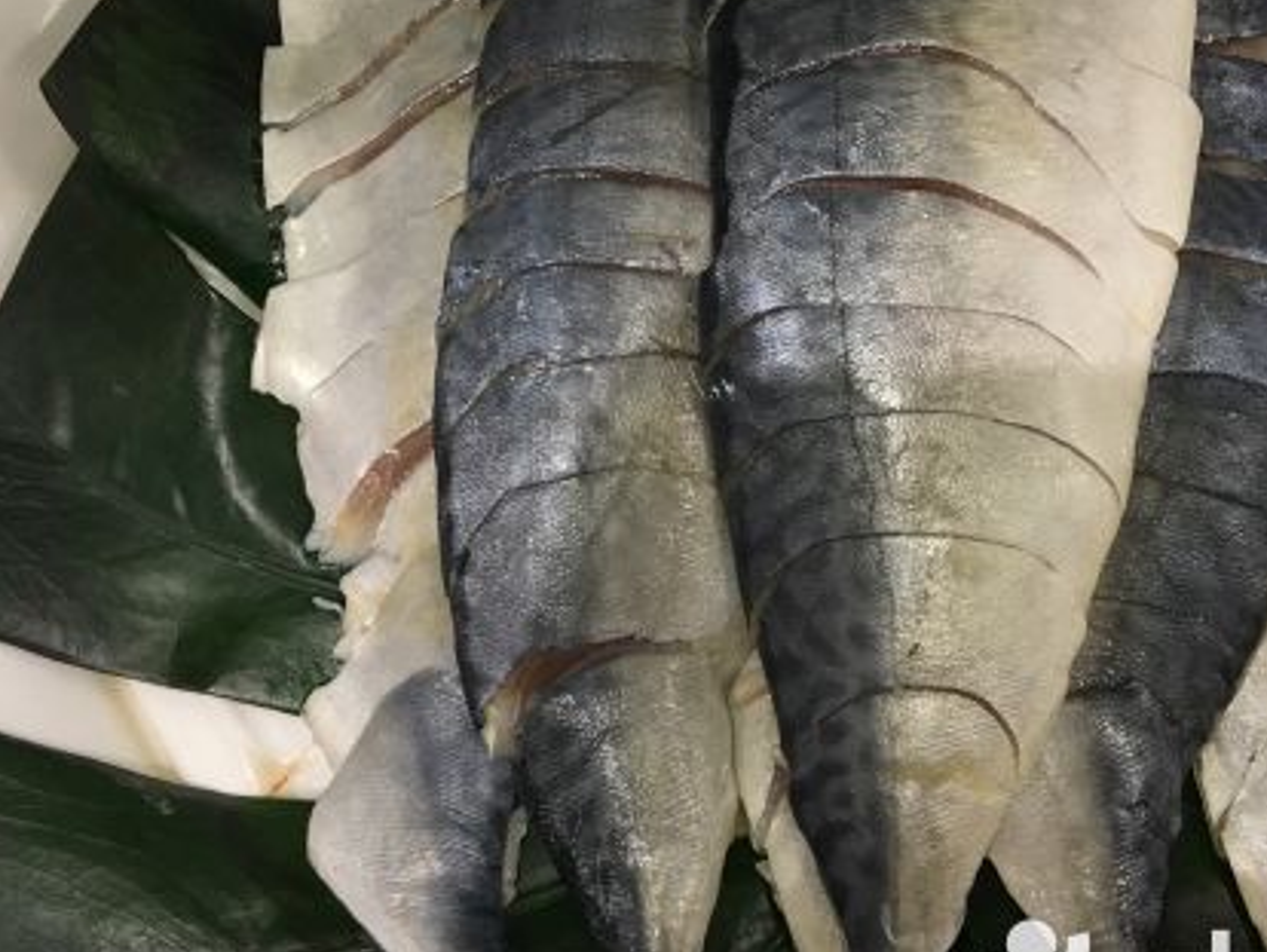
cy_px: 347
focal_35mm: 49
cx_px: 673
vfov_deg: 29.6
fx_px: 1795
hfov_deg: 38.9
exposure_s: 1/17
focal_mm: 4.15
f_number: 2.2
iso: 40
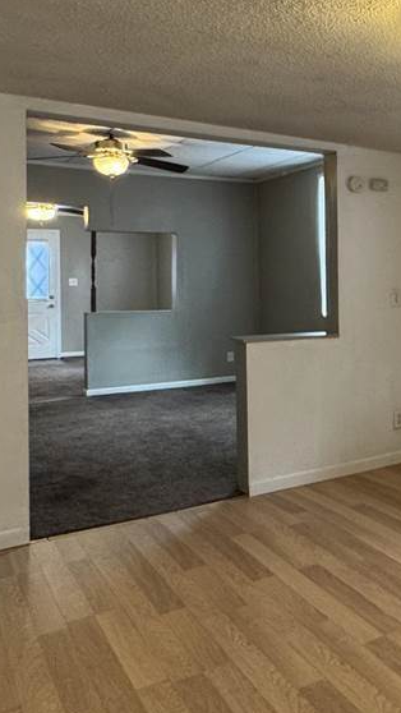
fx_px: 661
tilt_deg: -1.6
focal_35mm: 35
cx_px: 437
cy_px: 319
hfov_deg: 30.3
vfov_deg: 56.5
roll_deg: -0.5
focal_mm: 2.22
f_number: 2.2
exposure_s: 1/120
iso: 200
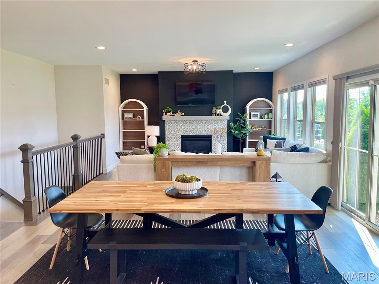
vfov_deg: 53.0
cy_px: 142
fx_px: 285
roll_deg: +1.4
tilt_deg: -3.2
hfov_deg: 67.3
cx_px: 190
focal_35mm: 26
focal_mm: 4.2
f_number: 1.6
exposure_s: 1/120
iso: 50
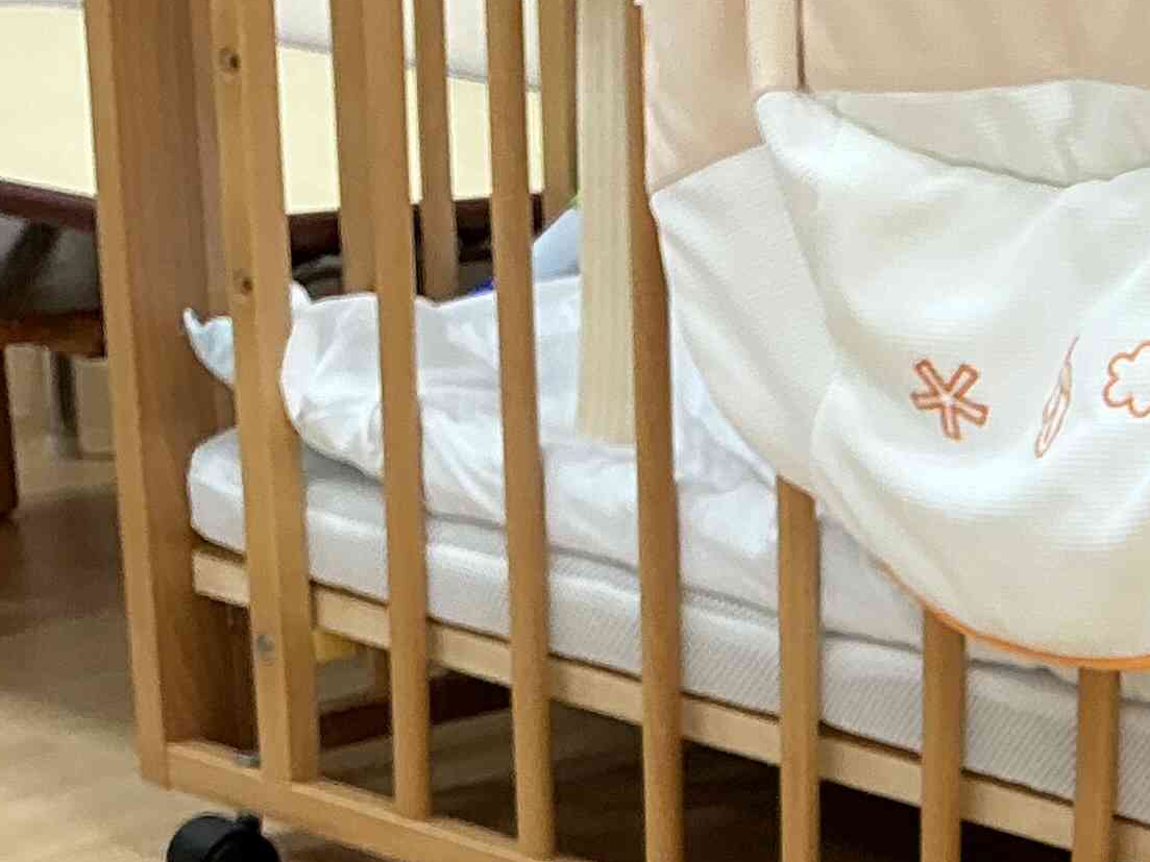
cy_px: 1260
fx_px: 3521
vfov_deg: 13.2
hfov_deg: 17.1
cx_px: 1626
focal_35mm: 106
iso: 40
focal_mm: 3
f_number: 1.8
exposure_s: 1/100
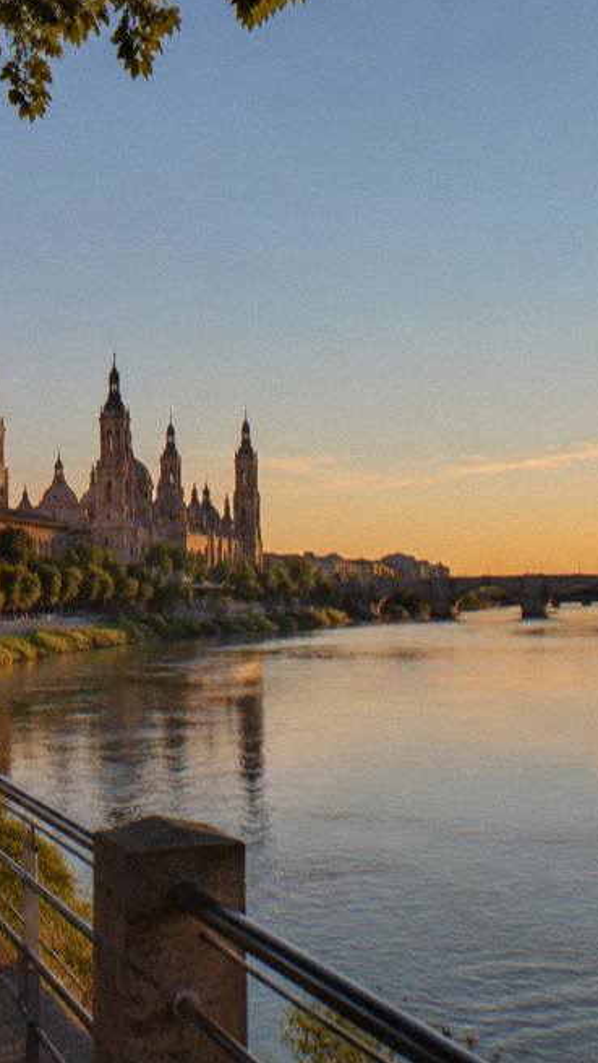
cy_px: 530
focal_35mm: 75
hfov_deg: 16.1
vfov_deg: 28.2
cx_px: 382
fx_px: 2114
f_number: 7.1
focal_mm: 47
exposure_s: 1/640
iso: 500
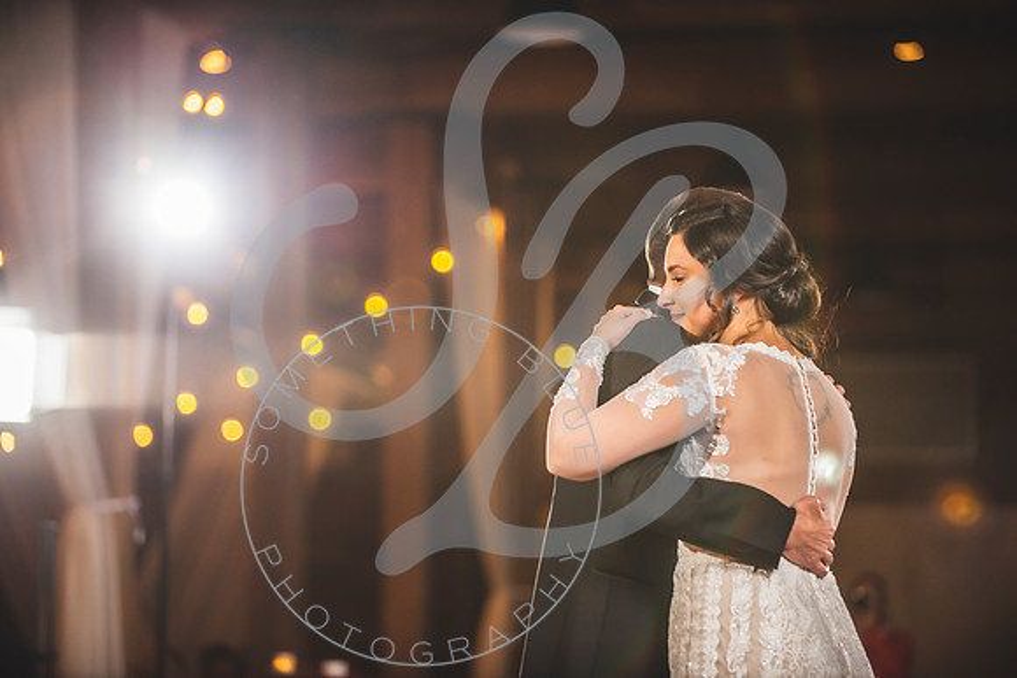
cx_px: 508
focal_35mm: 130
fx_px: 3673
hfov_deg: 15.8
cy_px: 339
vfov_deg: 10.6
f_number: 2.8
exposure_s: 1/160
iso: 800
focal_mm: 130
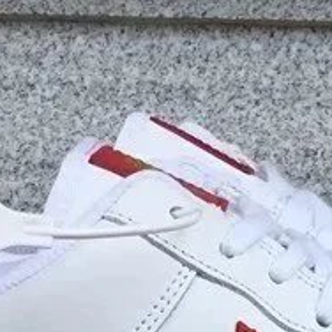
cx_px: 267
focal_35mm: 131
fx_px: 1421
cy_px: 566
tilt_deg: -16.2
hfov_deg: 13.3
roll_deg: -0.6
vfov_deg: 12.4
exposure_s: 1/566
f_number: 2.4
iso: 25
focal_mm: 3.3
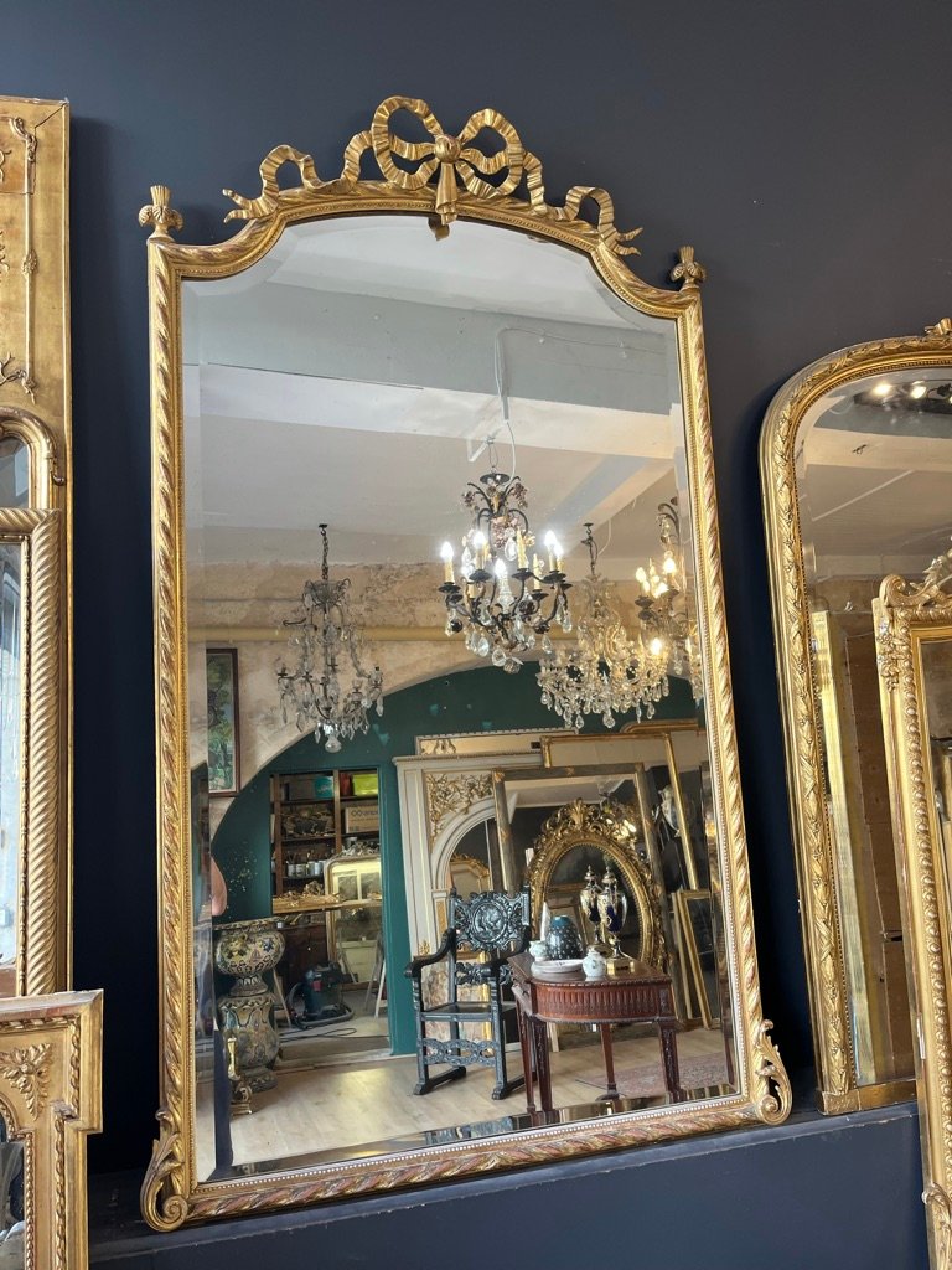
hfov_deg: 53.1
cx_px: 476
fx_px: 953
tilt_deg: +0.7
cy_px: 635
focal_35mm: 26
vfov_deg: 67.3
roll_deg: +1.9
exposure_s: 1/121
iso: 80
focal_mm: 5.1
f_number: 1.6
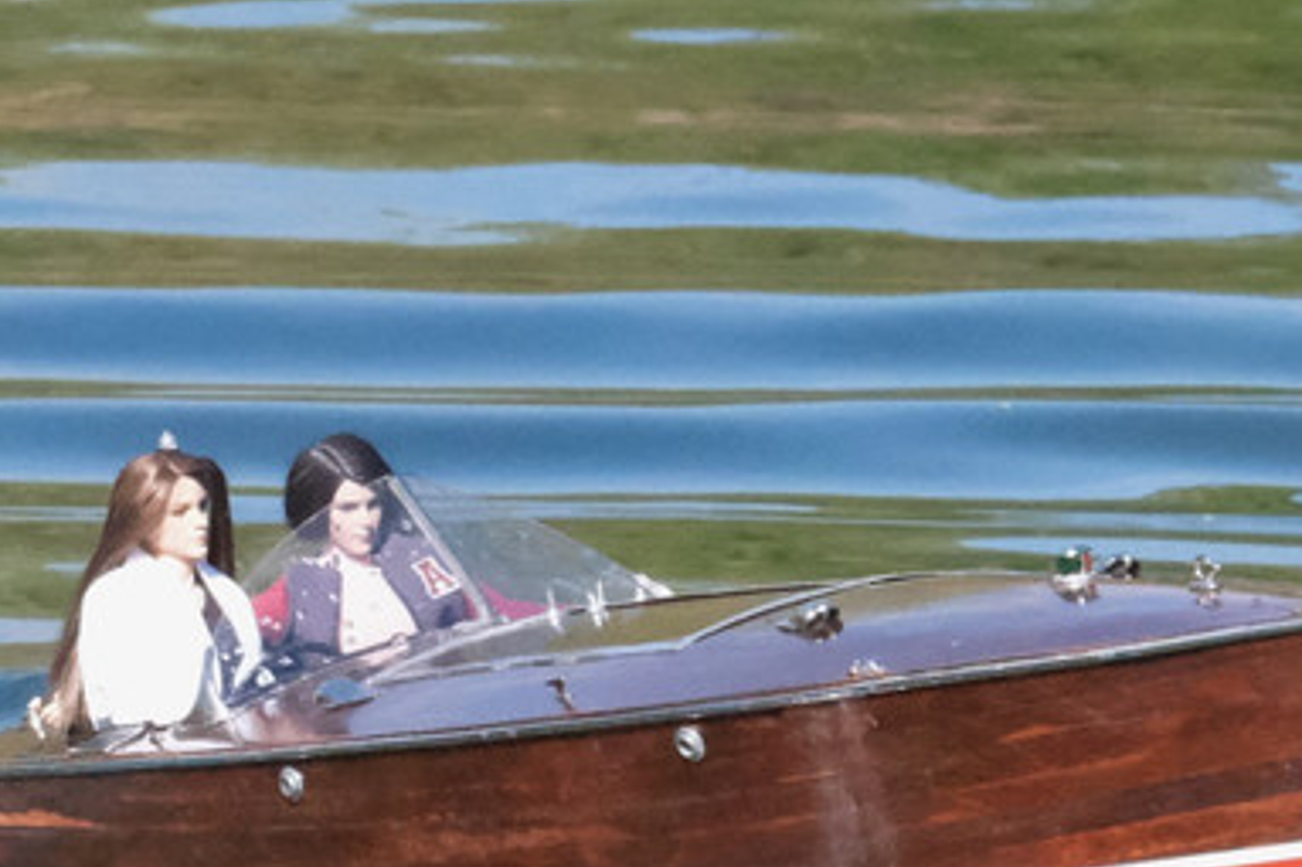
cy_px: 672
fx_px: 10519
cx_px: 462
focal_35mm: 291
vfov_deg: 4.7
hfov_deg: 7.1
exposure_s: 1/10500
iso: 10000
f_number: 8
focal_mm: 115.9
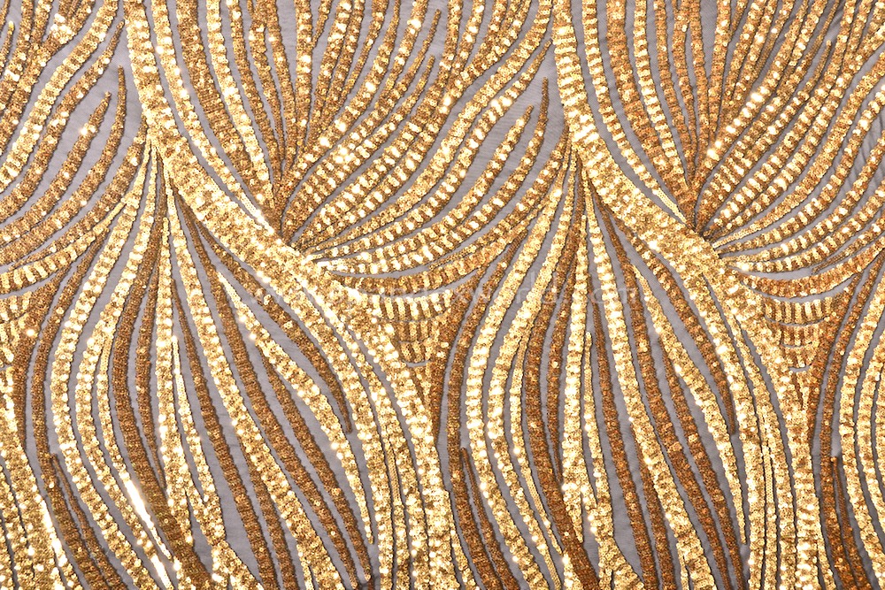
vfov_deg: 25.8
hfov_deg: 37.8
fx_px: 1291
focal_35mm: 52
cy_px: 295
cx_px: 442
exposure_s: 1/200
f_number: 9
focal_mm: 35
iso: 400
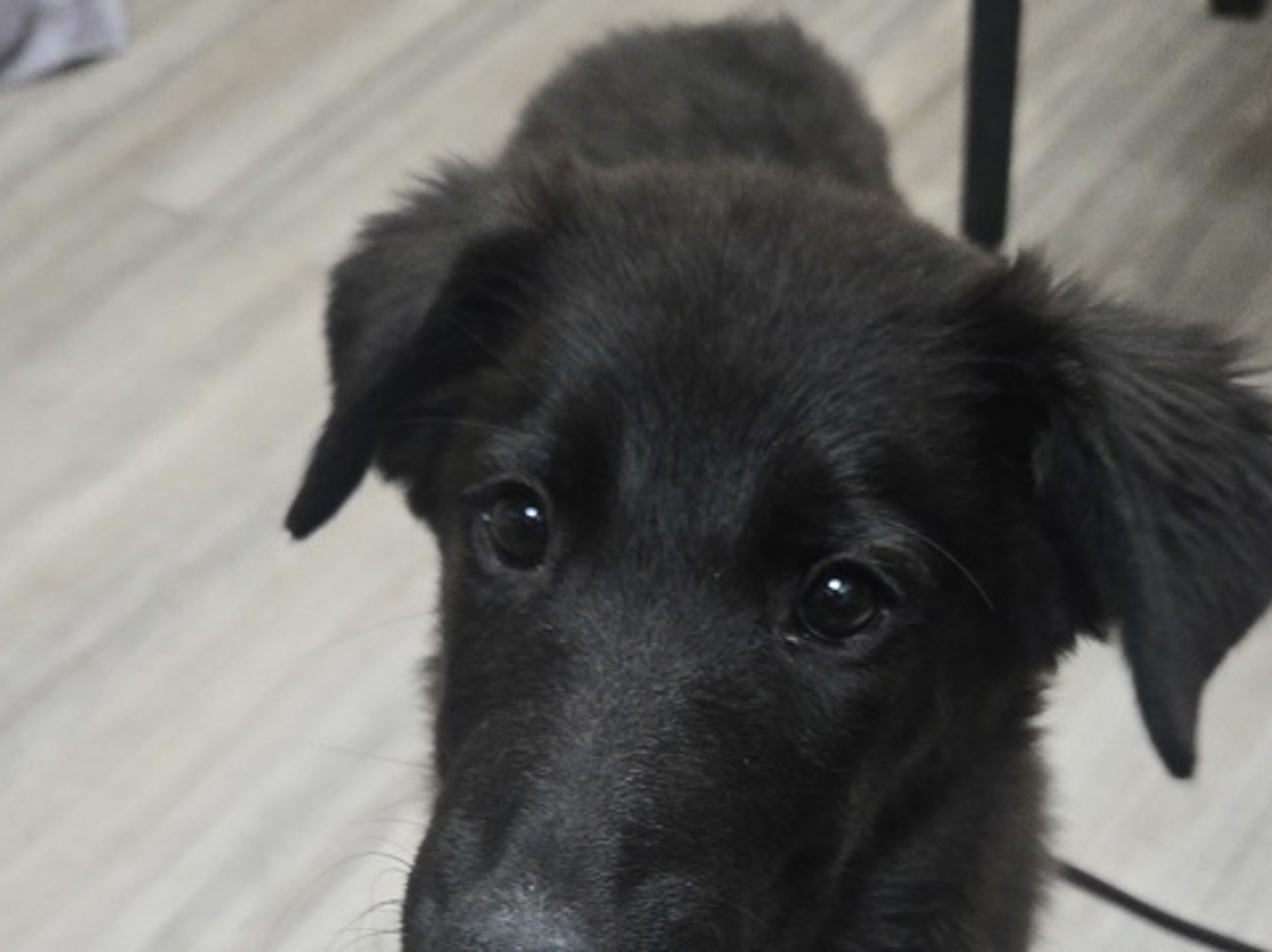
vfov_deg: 28.2
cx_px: 688
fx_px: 1799
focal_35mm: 49
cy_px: 910
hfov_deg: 38.9
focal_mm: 5.4
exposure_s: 1/63
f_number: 1.8
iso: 200
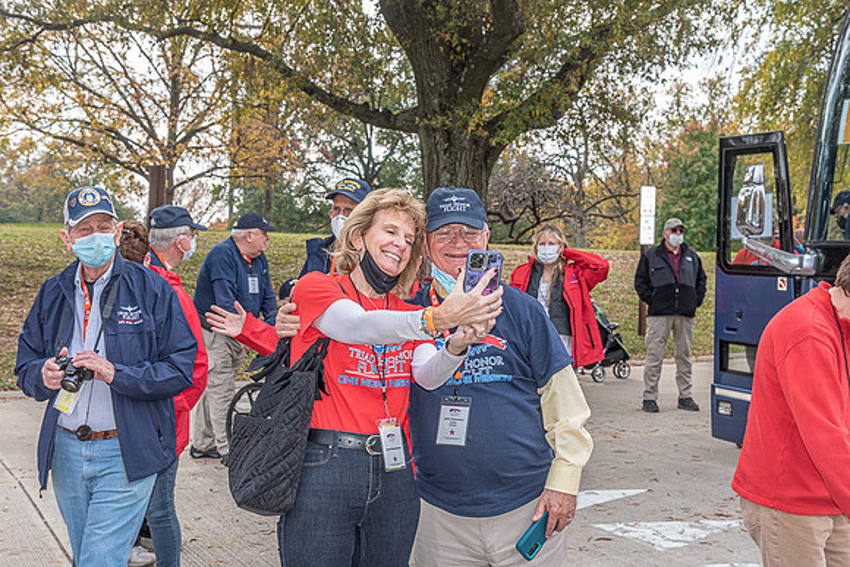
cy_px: 284
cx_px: 425
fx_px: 1181
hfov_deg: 39.6
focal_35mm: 50
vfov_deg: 27.0
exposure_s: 1/250
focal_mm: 50
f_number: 9
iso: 500
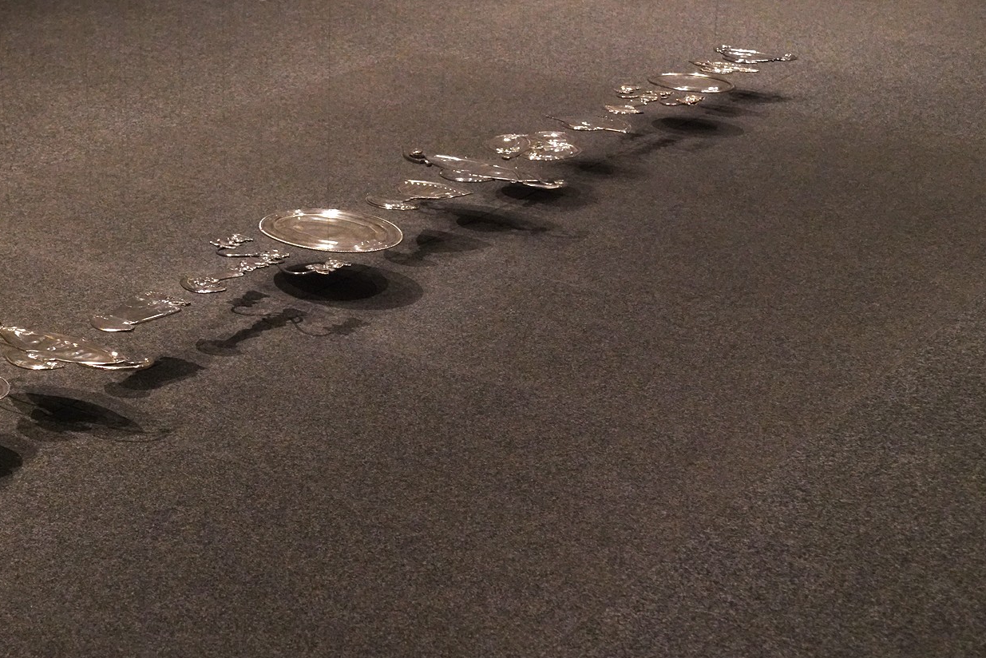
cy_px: 263
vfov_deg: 20.0
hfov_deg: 29.4
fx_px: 1863
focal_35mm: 68
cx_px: 305
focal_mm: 42
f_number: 5.6
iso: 8000
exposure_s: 1/100
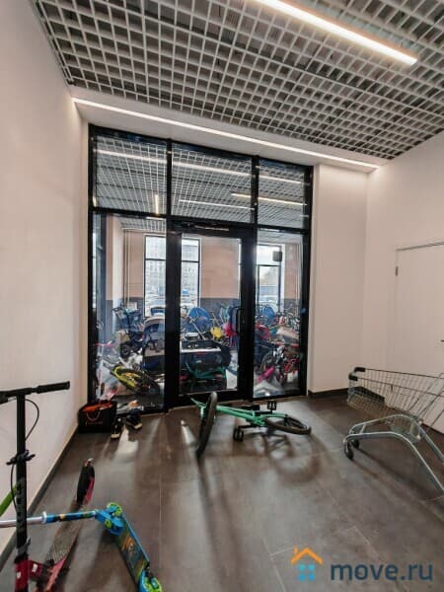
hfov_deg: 89.9
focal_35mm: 13
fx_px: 222
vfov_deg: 106.2
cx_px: 222
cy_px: 296
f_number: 2
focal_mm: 1.82
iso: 160
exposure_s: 1/50
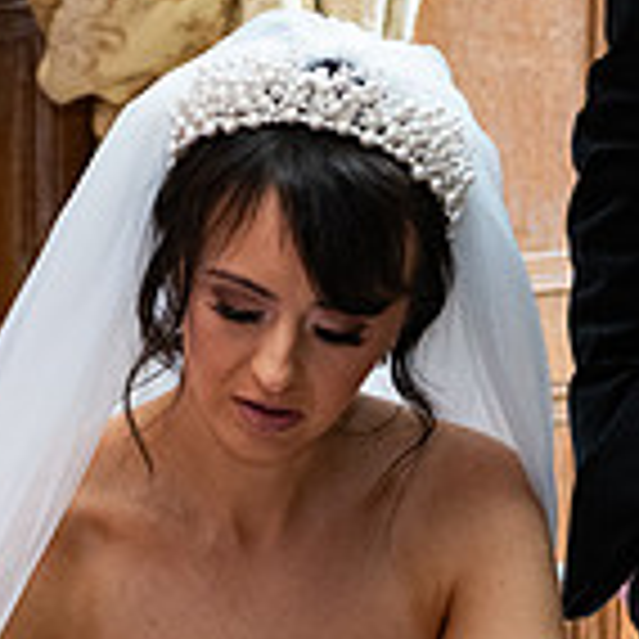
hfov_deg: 8.4
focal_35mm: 208
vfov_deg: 8.4
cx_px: 189
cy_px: 623
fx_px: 4344
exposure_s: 1/160
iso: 1000
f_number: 3.5
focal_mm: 60
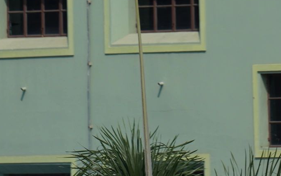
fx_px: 5706
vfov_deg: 1.8
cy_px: -135
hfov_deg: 2.8
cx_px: 213
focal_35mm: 745
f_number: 9
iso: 100
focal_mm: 130
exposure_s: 1/500
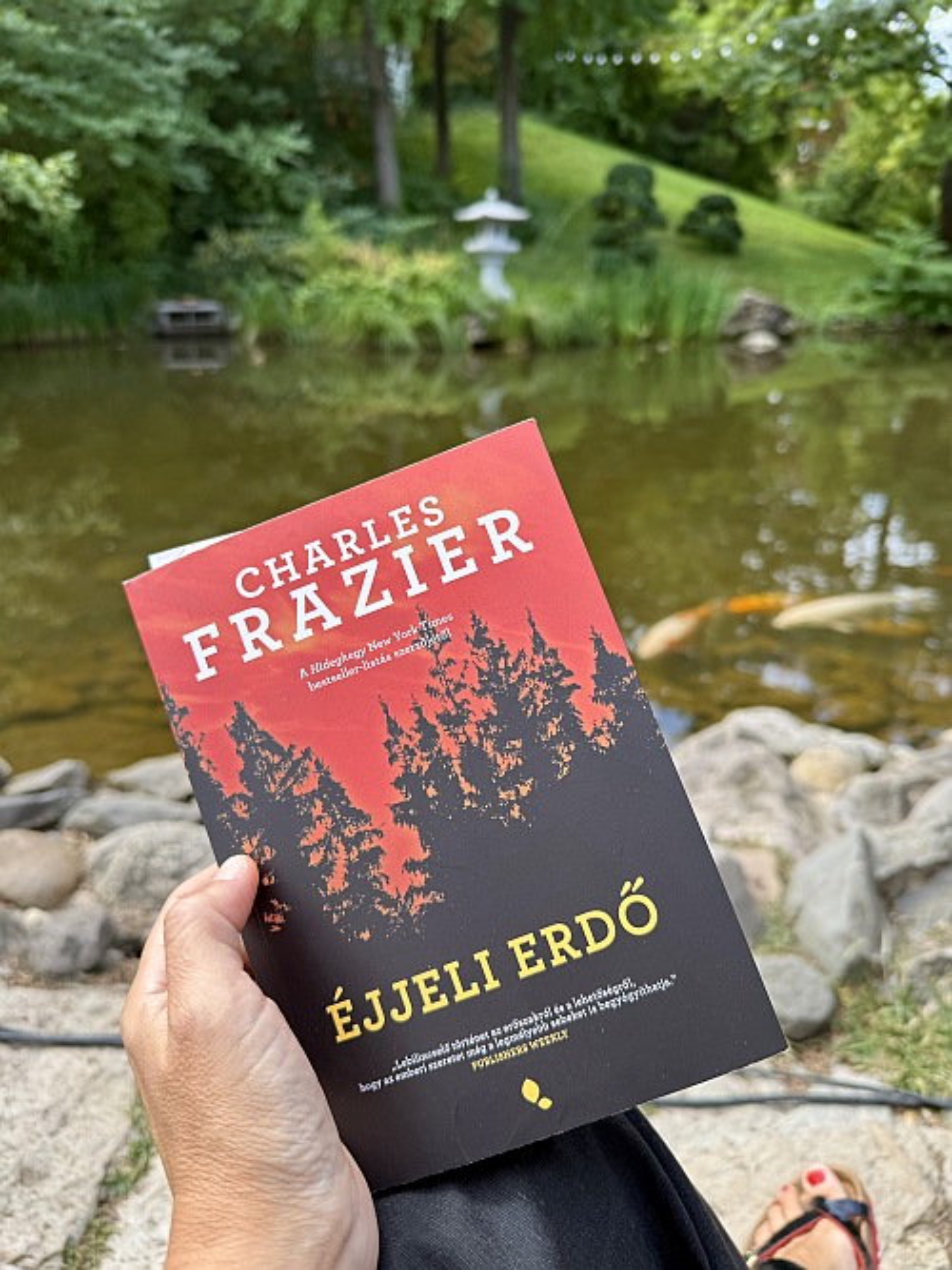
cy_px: 635
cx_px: 476
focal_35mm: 24
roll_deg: -0.9
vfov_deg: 71.6
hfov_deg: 56.8
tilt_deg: -22.0
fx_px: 880
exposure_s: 1/1046
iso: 80
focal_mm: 6.76
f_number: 1.78
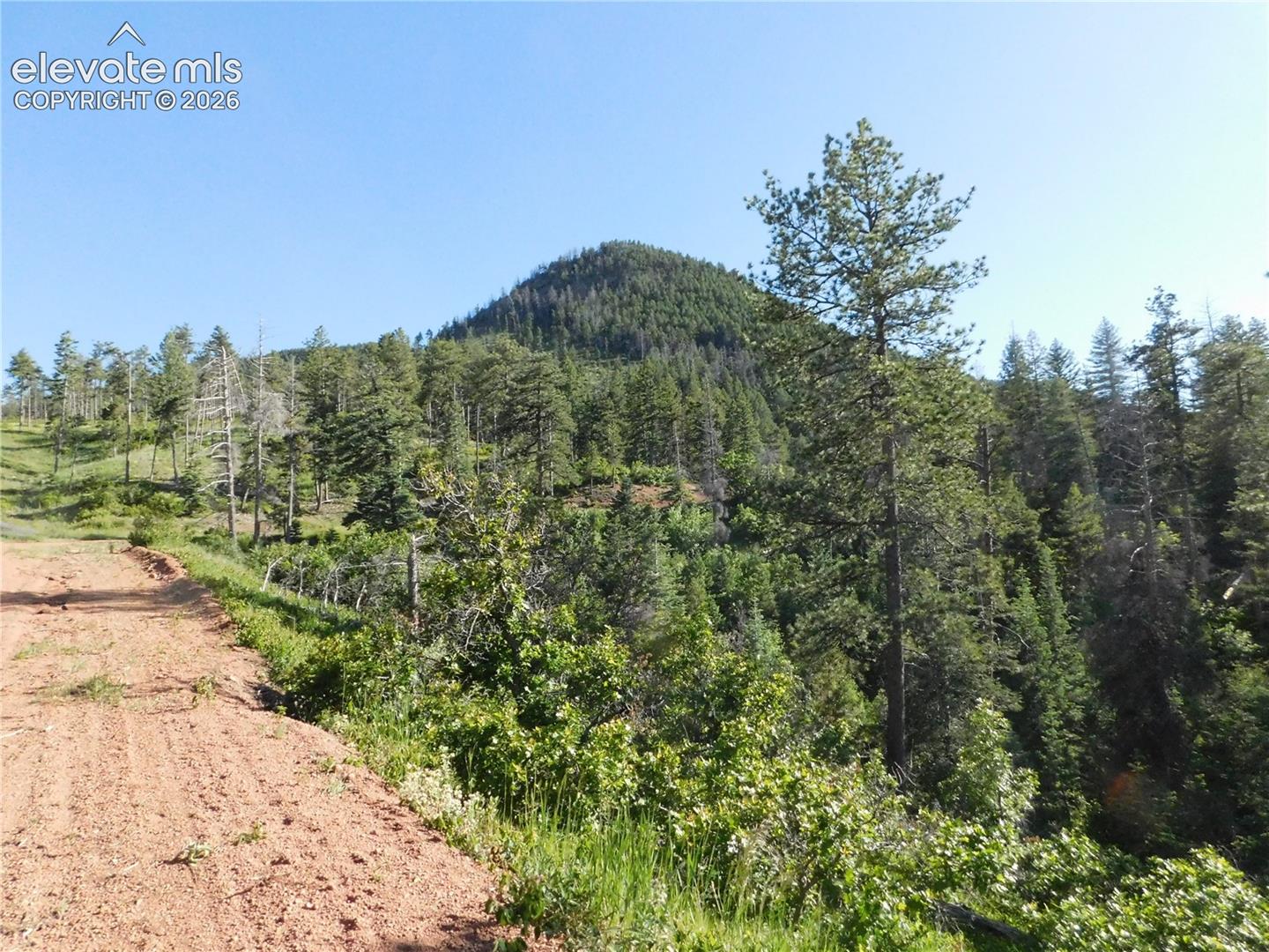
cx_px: 634
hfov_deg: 73.9
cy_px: 476
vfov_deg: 58.9
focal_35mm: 23
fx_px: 843
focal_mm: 4
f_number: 6
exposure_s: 1/1000
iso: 800
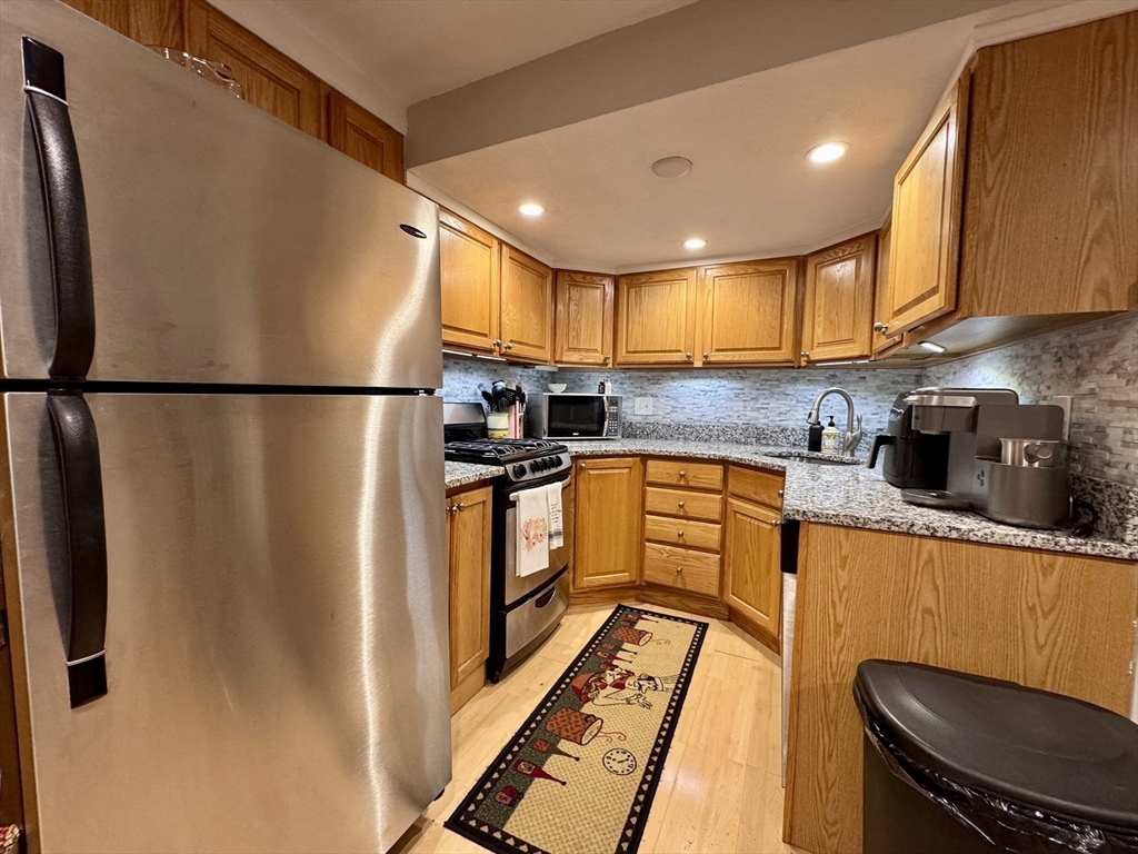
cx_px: 569
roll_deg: -1.6
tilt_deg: -4.7
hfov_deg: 102.1
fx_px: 460
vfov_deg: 85.7
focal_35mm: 14
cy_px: 427
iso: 250
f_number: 2.2
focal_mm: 2.22
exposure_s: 1/60
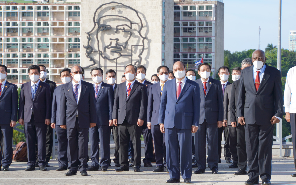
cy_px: 96
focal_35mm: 147
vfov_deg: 8.9
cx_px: 148
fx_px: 1186
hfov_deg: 14.2
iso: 100
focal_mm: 96
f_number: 6.3
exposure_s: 1/200
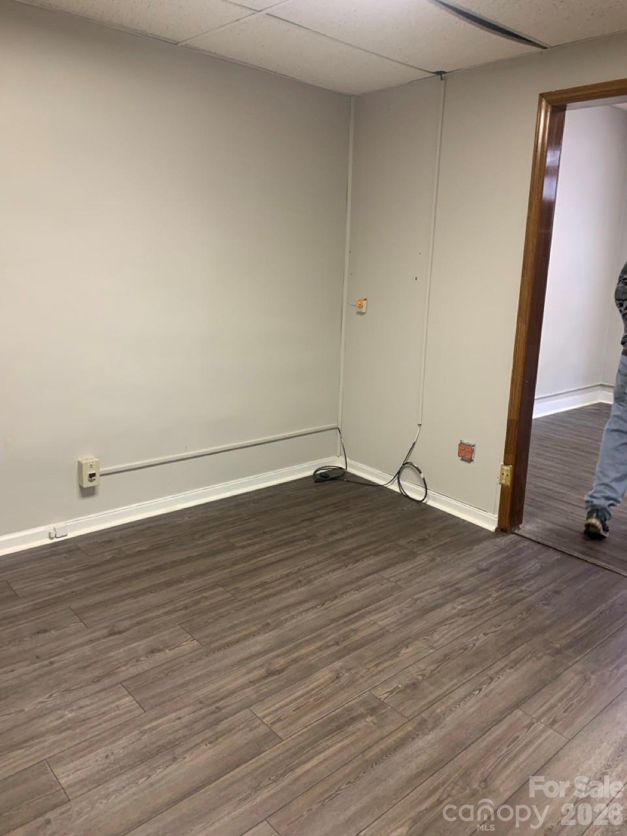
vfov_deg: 67.3
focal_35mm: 26
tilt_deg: -13.5
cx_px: 314
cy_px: 418
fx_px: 628
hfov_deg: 53.1
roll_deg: -1.6
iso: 160
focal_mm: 4.25
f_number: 1.8
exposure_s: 1/60
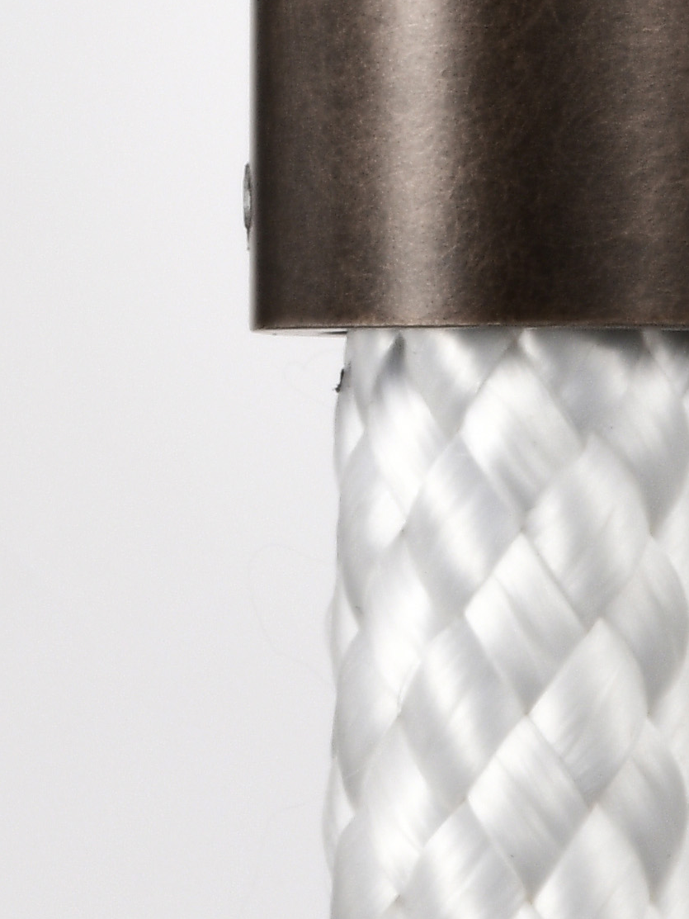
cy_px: -1807
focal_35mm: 713
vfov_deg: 2.7
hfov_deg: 2.1
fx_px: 18919
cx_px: 474
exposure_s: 1/25
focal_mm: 100
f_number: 20
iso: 200
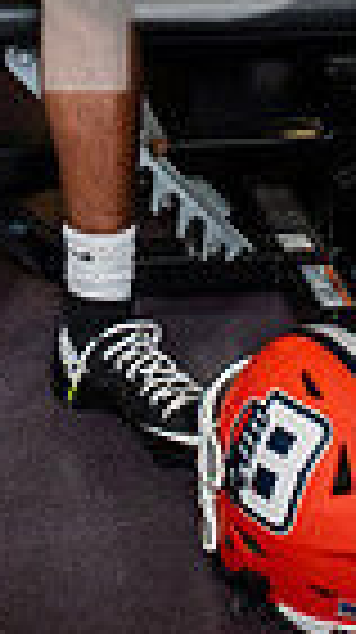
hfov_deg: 10.2
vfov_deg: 16.5
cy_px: -360
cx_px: 0
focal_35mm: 117
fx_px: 1969
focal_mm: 35
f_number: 5.6
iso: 500
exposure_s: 1/250
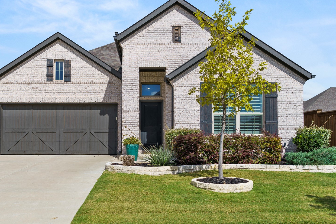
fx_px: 336
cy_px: 125
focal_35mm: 36
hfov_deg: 53.0
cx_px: 145
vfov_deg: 36.8
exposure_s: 1/8000
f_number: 2.8
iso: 200
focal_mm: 24
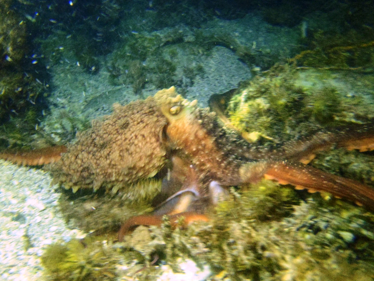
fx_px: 303
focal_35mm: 28
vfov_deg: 49.7
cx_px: 187
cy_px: 140
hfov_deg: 63.4
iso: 400
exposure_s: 1/10
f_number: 3.9
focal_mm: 5
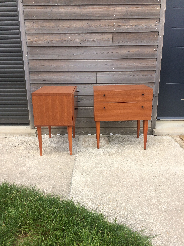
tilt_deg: -16.7
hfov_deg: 48.2
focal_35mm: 29
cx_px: 92
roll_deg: +2.1
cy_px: 123
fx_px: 206
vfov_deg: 61.7
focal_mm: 4.15
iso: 32
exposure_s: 1/1140
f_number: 2.2
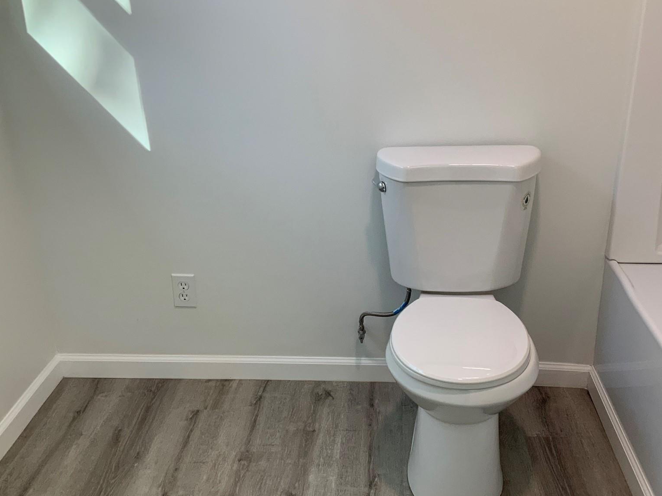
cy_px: 284
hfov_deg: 47.7
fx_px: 746
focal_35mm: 39
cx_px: 389
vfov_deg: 36.7
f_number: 1.8
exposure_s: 1/60
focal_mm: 3
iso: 40
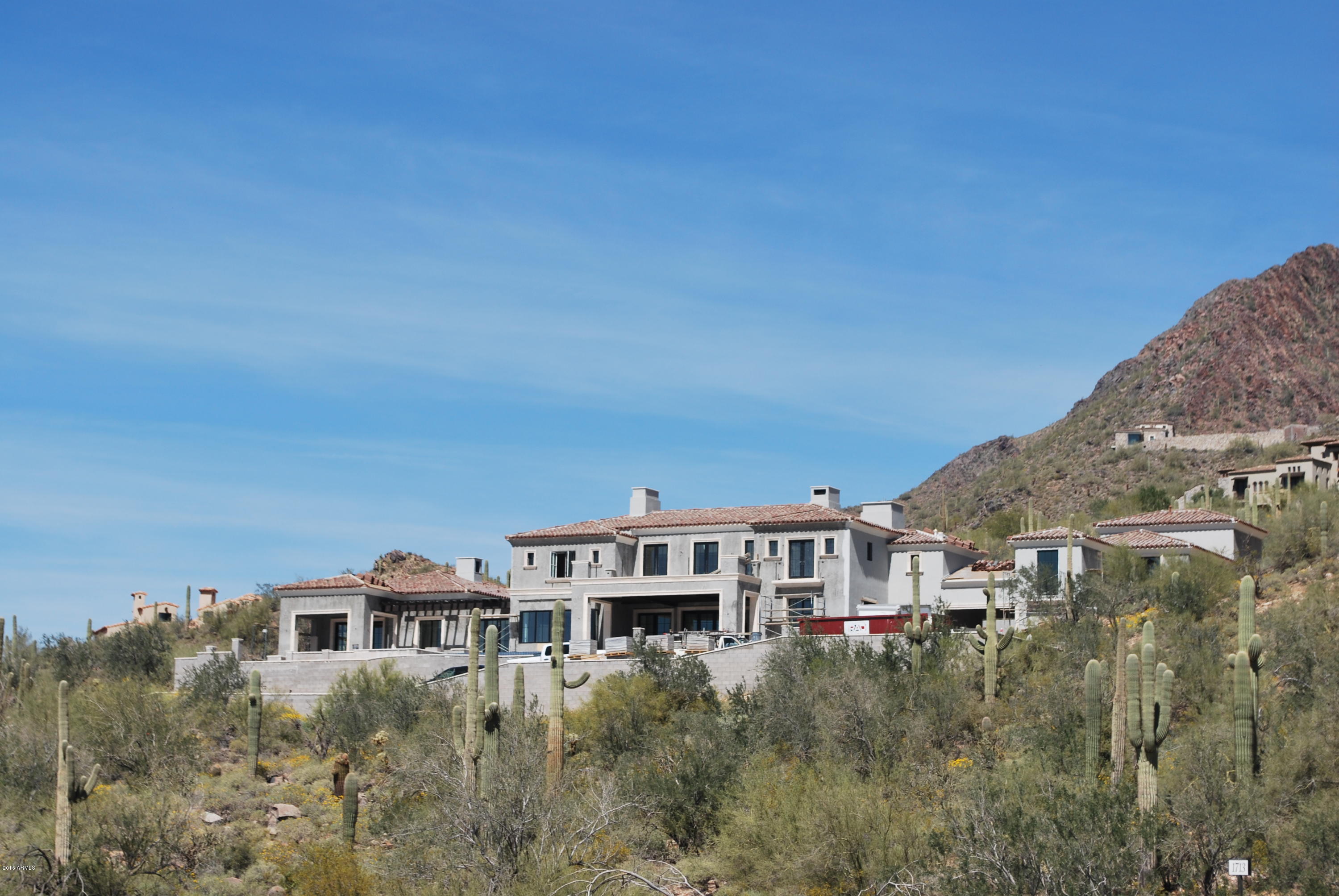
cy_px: 448
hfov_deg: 24.6
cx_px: 670
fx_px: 3072
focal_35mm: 82
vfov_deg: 16.6
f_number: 9
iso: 100
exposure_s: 1/320
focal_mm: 55
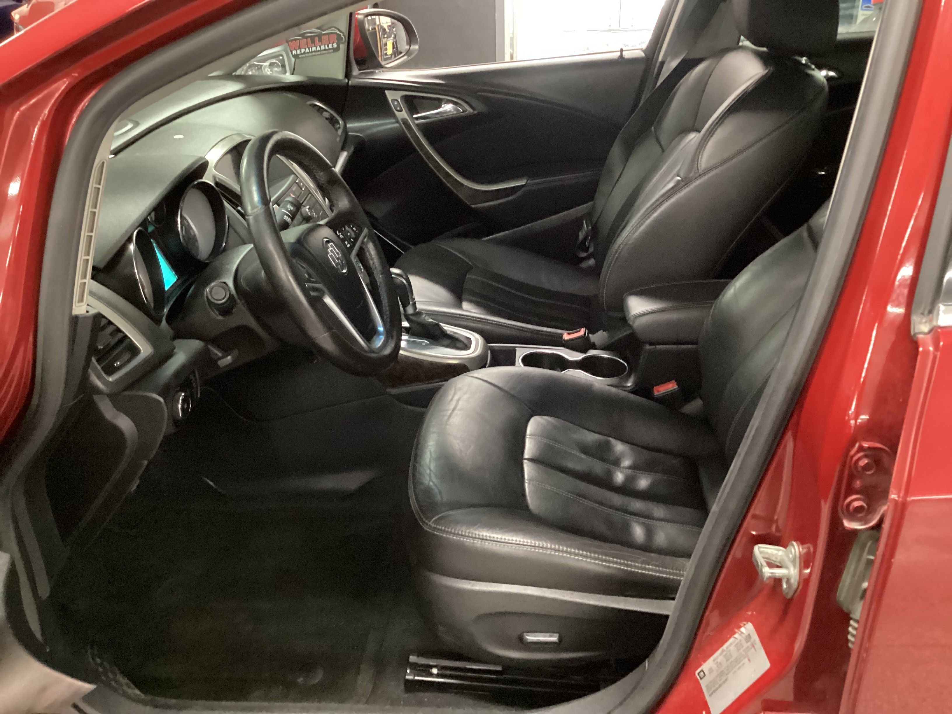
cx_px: 476
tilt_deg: -26.2
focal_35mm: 31
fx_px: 853
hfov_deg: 58.4
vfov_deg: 45.4
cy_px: 357
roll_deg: +0.5
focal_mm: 3.3
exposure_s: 1/20
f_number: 2.4
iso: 800
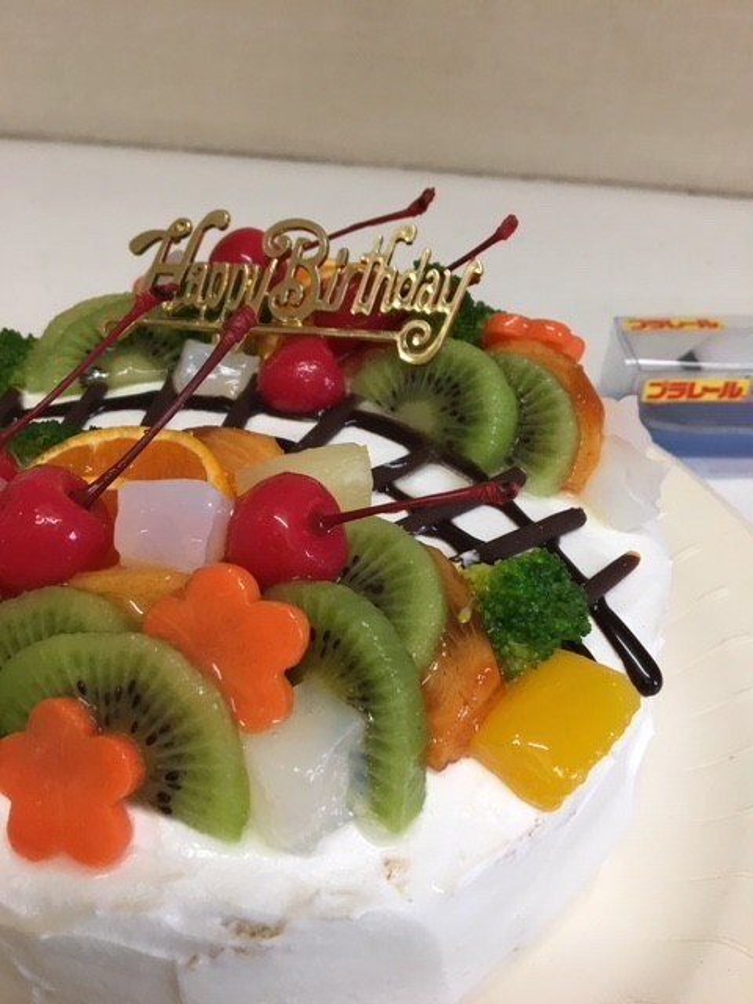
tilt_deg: -40.3
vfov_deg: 61.7
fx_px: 841
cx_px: 376
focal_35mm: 29
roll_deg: -1.3
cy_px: 502
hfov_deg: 48.2
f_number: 2.2
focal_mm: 4.15
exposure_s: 1/30
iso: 64
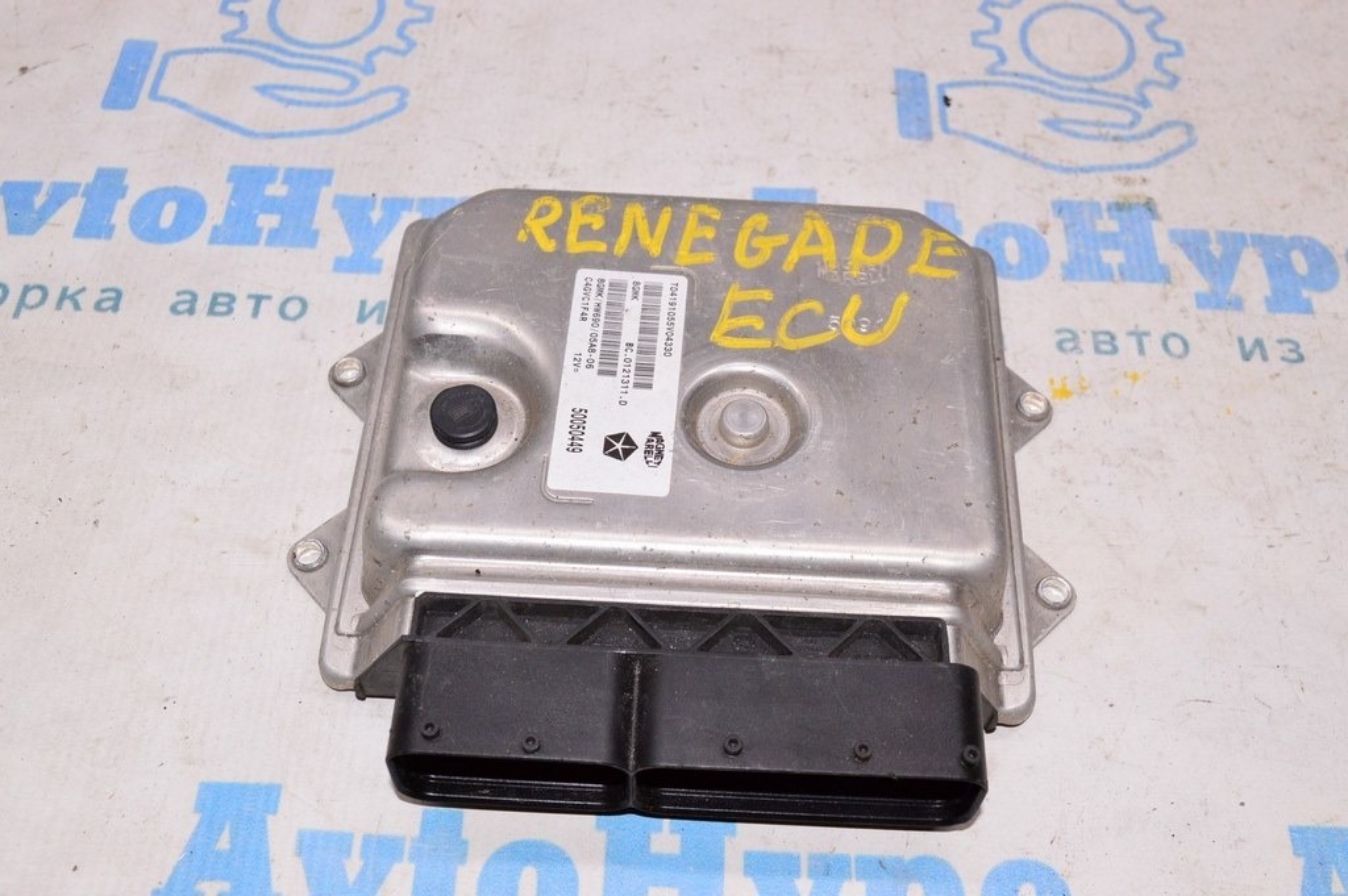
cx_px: 674
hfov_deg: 49.6
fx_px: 1459
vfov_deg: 34.2
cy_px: 448
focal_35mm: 39
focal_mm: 26
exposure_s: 1/160
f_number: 8
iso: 1600
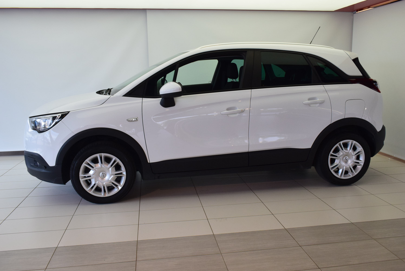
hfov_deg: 59.5
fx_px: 355
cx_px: 202
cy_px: 136
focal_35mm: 32
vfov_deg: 41.8
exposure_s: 1/250
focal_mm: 21
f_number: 8
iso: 1600
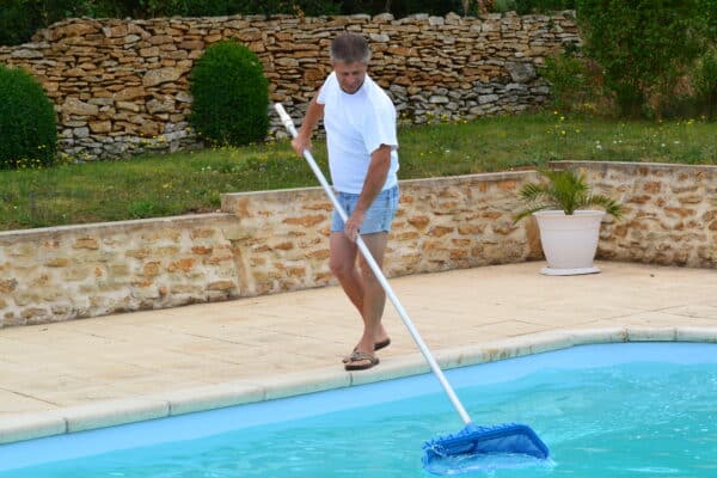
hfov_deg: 26.0
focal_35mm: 78
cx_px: 358
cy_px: 239
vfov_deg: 17.5
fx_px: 1553
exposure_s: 1/400
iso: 400
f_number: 11
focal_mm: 52
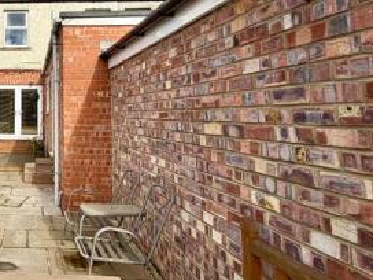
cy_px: 80
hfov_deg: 50.1
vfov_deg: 45.6
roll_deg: -0.5
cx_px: 10
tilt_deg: +5.3
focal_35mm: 30
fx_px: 323
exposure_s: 1/770
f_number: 2.2
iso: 32
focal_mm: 2.22
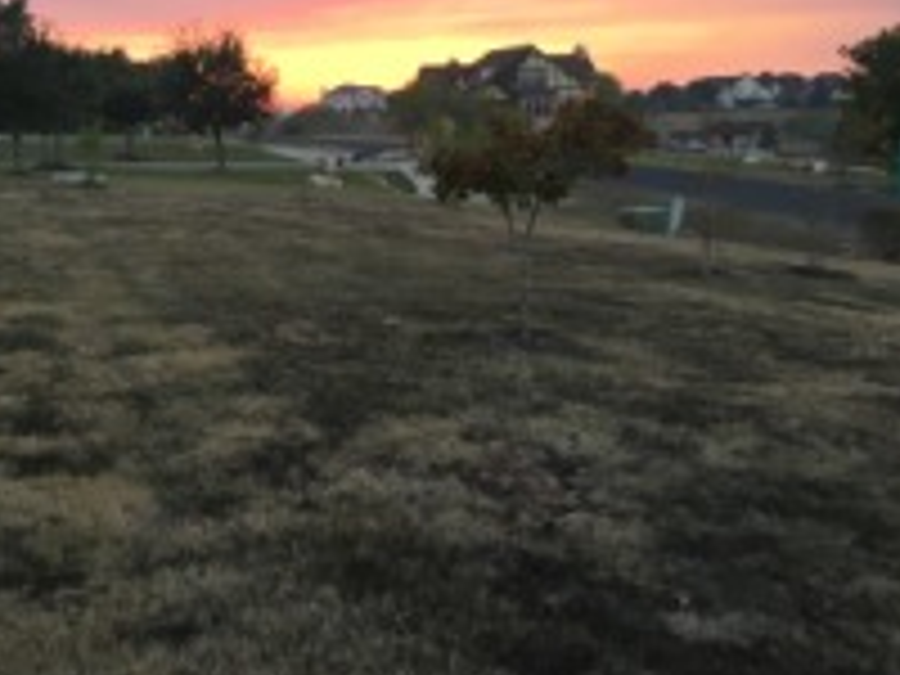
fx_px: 1378
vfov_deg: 26.8
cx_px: 90
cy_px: 99
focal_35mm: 53
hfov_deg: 34.2
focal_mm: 4.15
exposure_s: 1/30
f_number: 2.2
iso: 25
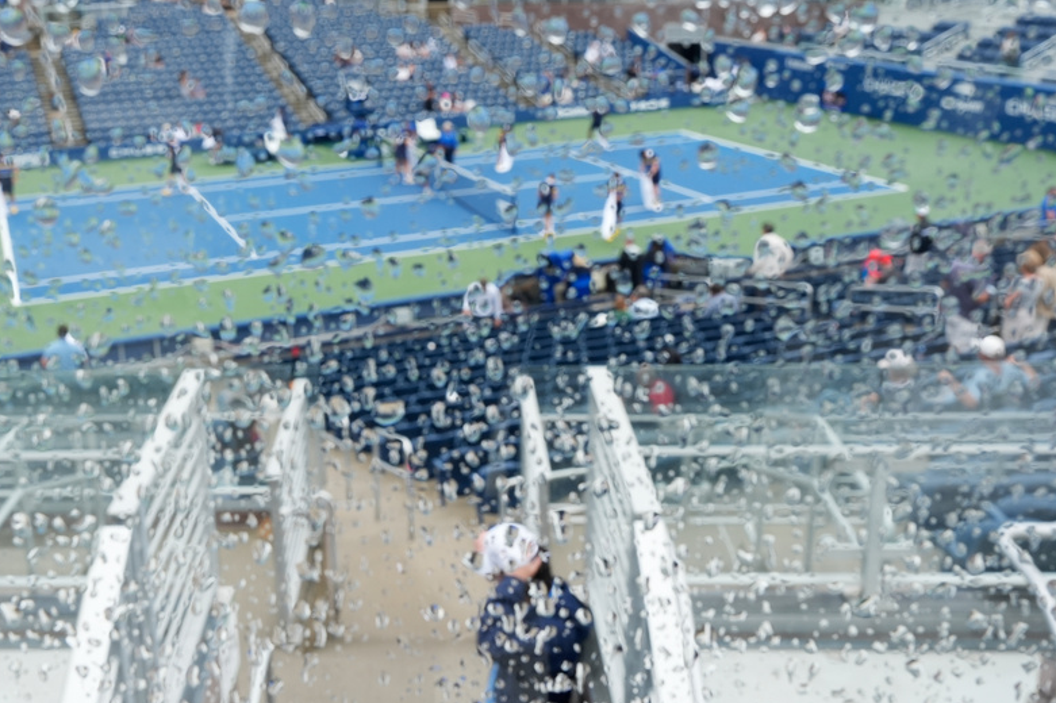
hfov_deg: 50.1
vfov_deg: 34.9
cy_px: 272
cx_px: 380
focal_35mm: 38
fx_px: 1114
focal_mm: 29
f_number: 11
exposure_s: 1/125
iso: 400
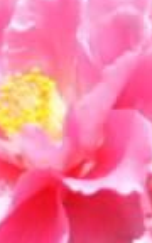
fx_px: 11274
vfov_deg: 1.2
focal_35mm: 1701
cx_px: -79
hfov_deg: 0.8
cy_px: 461
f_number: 5.6
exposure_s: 1/2000
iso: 1600
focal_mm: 200
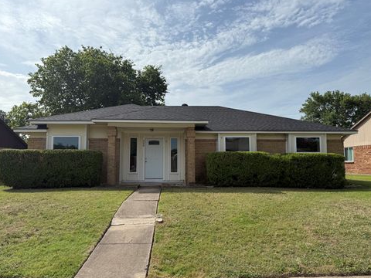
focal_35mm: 25
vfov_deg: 54.9
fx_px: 268
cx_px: 179
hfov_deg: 69.4
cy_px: 140
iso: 80
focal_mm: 6.76
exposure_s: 1/8130
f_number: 1.78
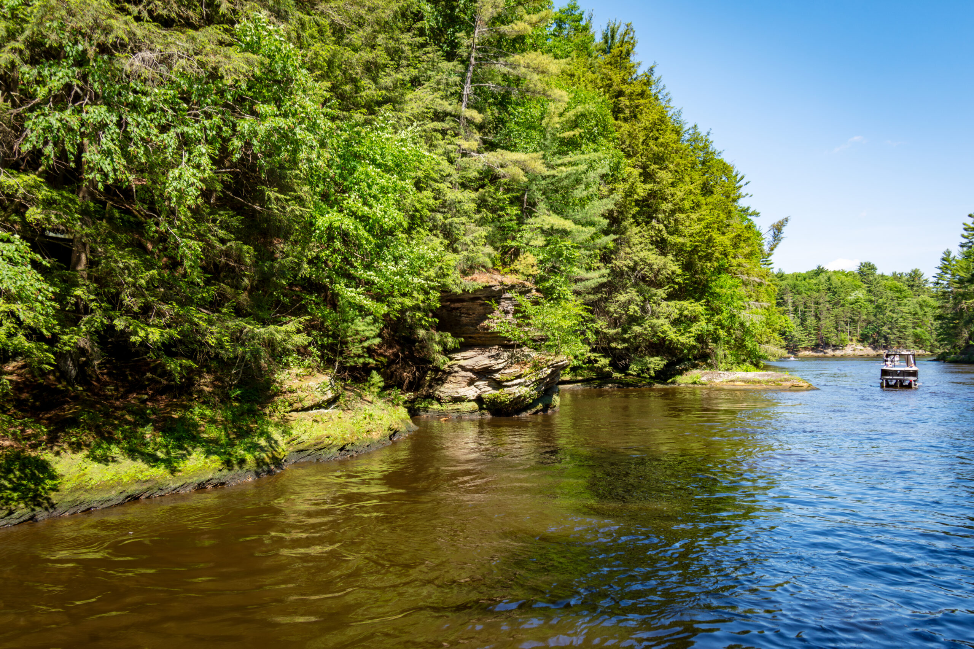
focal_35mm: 30
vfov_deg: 43.6
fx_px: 812
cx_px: 487
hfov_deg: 61.9
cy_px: 324
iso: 100
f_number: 9
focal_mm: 20
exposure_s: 1/125
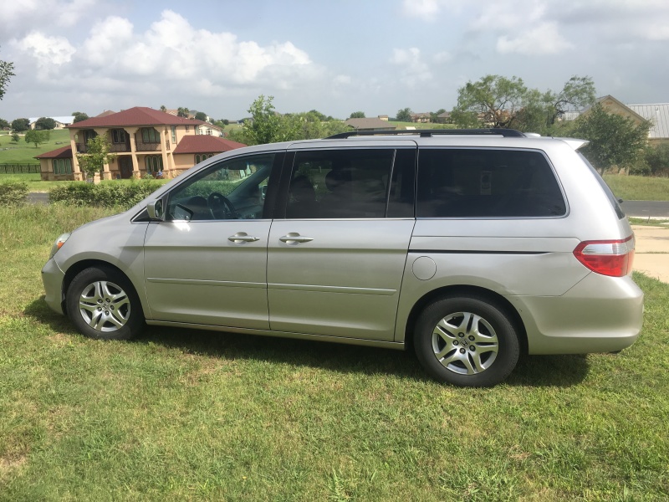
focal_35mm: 29
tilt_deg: -12.4
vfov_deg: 48.2
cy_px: 251
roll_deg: +2.8
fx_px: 560
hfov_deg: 61.7
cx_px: 334
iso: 25
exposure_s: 1/1148
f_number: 2.2
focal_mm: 4.15
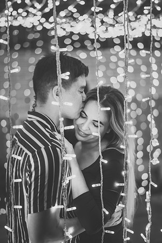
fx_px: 391
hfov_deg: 23.4
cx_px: 81
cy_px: 122
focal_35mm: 58
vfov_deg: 34.5
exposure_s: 1/320
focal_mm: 58
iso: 2500
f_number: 1.4
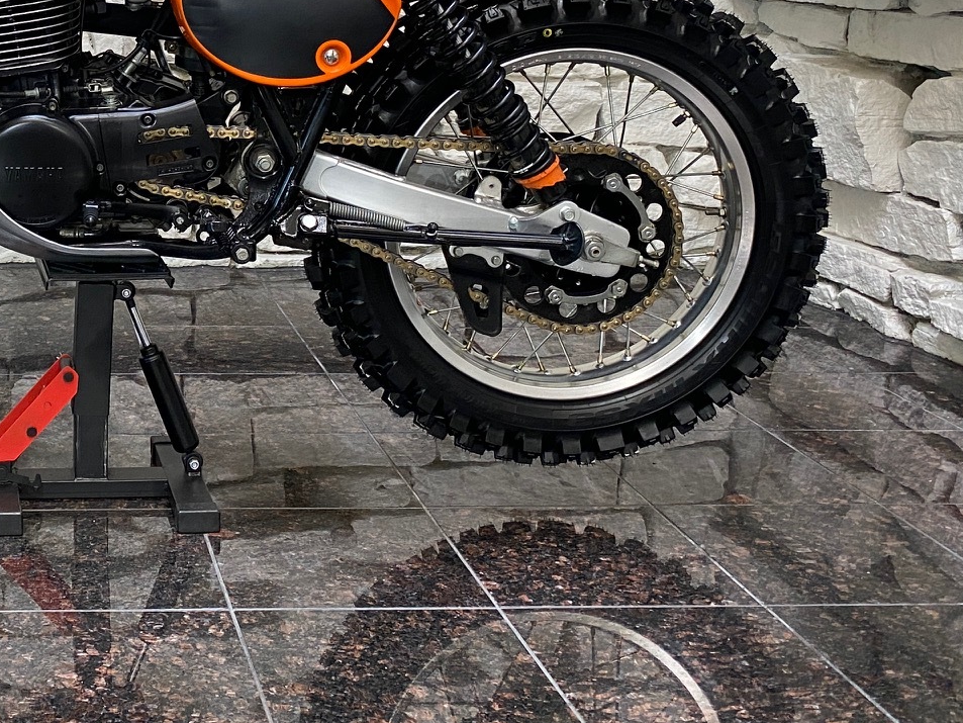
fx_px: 1530
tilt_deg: -4.6
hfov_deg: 32.4
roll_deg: -0.8
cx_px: 24
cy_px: 57
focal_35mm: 55
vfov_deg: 25.6
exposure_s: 1/60
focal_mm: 4.25
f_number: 1.8
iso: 100
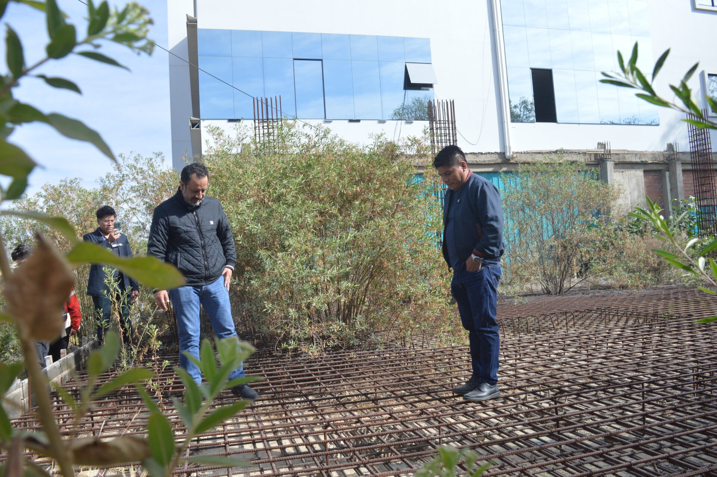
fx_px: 537
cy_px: 238
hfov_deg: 67.4
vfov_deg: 47.9
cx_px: 358
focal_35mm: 27
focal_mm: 18
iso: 400
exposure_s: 1/800
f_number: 5.6
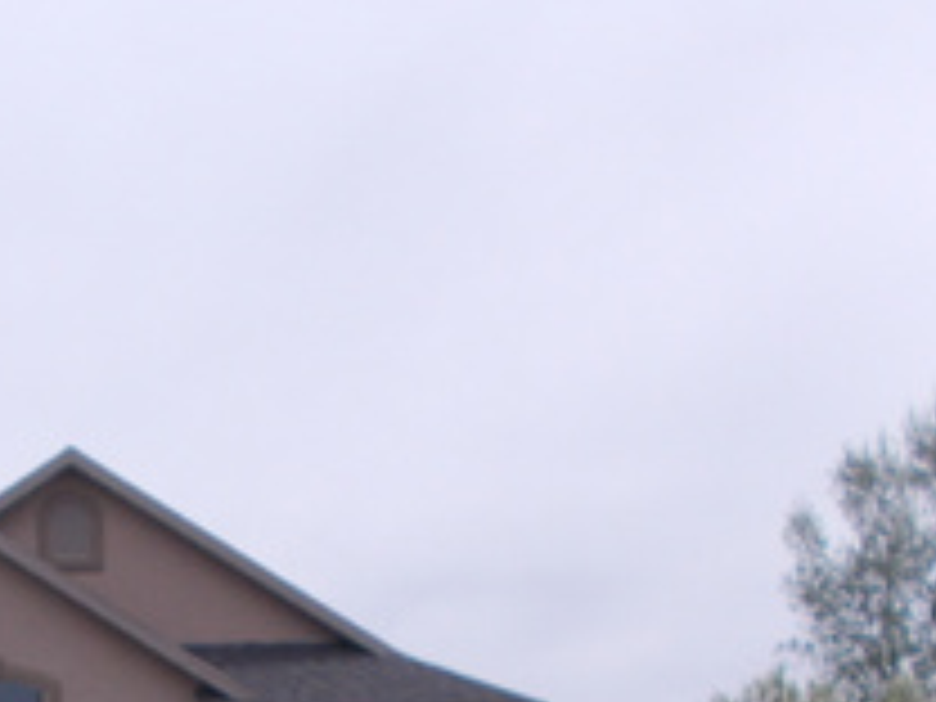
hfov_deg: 23.0
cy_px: 968
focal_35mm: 80
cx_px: -94
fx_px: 2163
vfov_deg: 17.1
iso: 80
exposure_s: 1/250
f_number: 8
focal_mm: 4.6
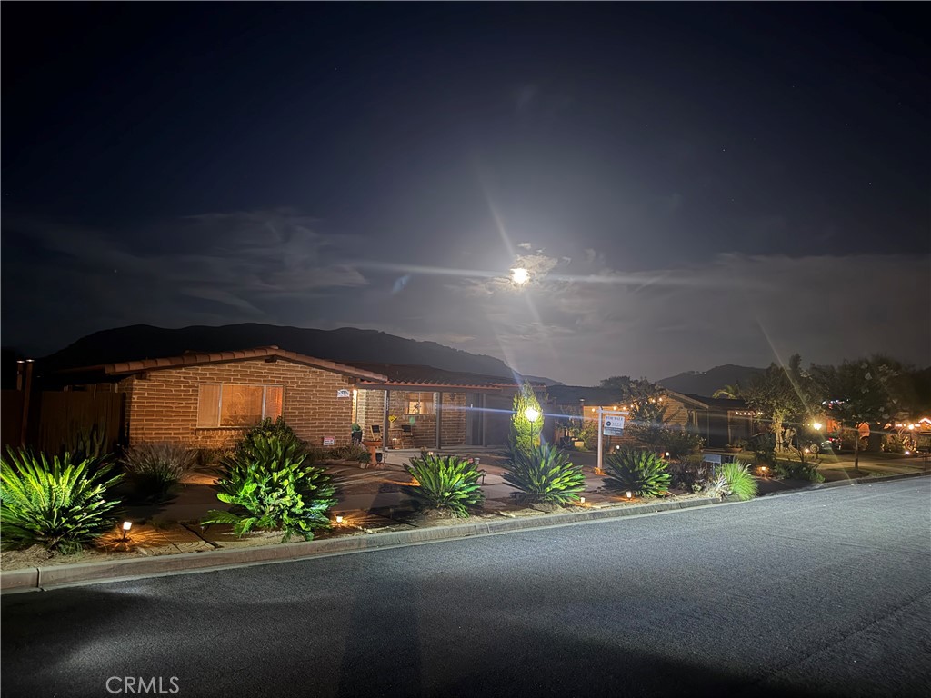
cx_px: 466
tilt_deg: +4.3
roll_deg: -0.7
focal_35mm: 24
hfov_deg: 71.6
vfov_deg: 56.8
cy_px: 349
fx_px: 645
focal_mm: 6.76
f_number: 1.78
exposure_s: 1/9
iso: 1600
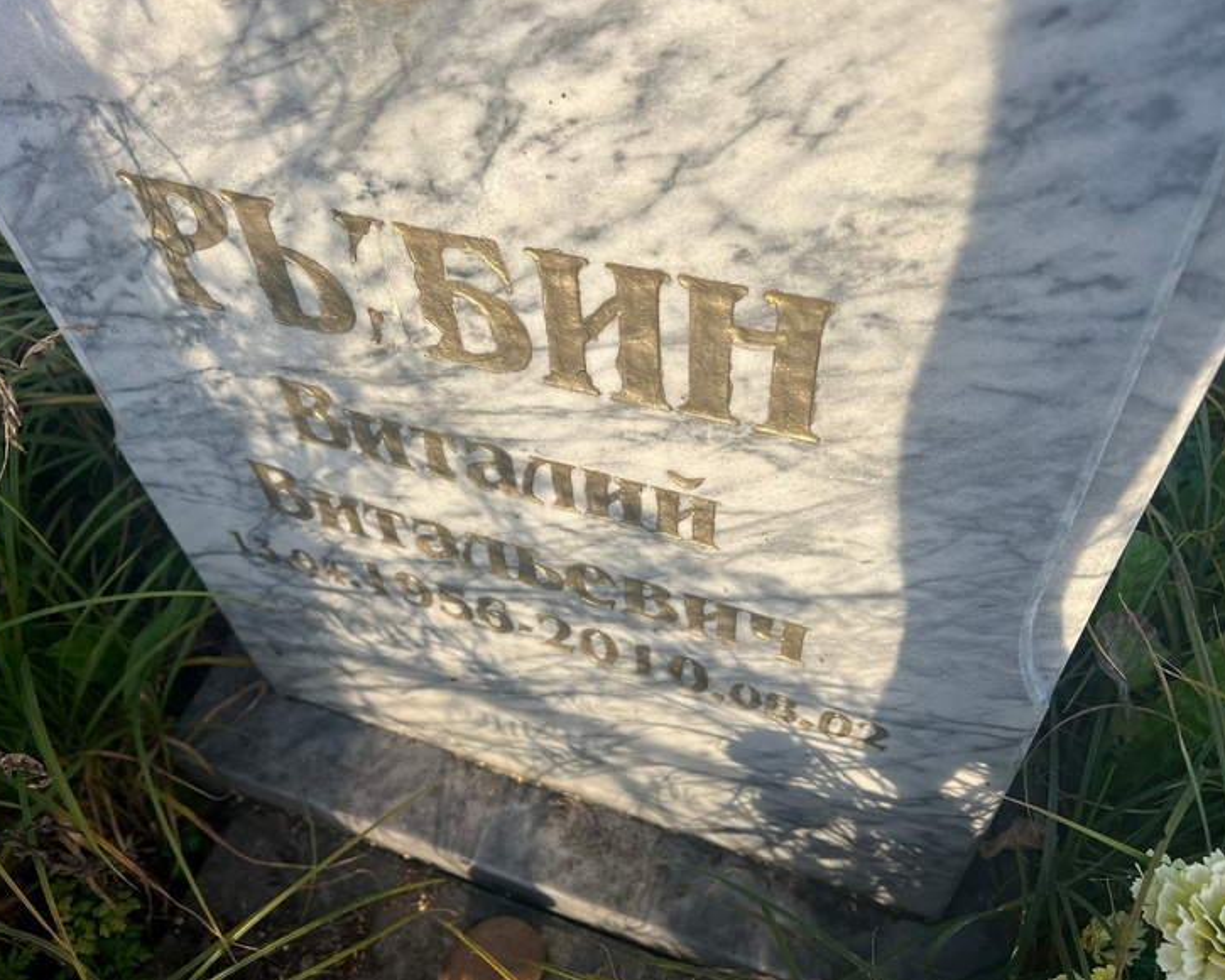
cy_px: 498
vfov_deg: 51.5
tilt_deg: -51.9
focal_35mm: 28
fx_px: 1015
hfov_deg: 62.2
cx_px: 573
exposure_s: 1/1344
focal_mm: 5.7
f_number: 1.5
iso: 50
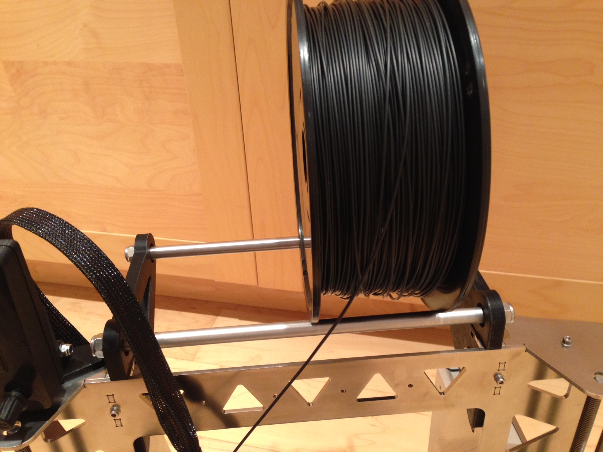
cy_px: 226
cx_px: 302
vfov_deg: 42.9
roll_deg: +4.4
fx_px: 575
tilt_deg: -31.8
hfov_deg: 55.4
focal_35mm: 33
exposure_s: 1/20
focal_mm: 4.12
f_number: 2.4
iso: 160
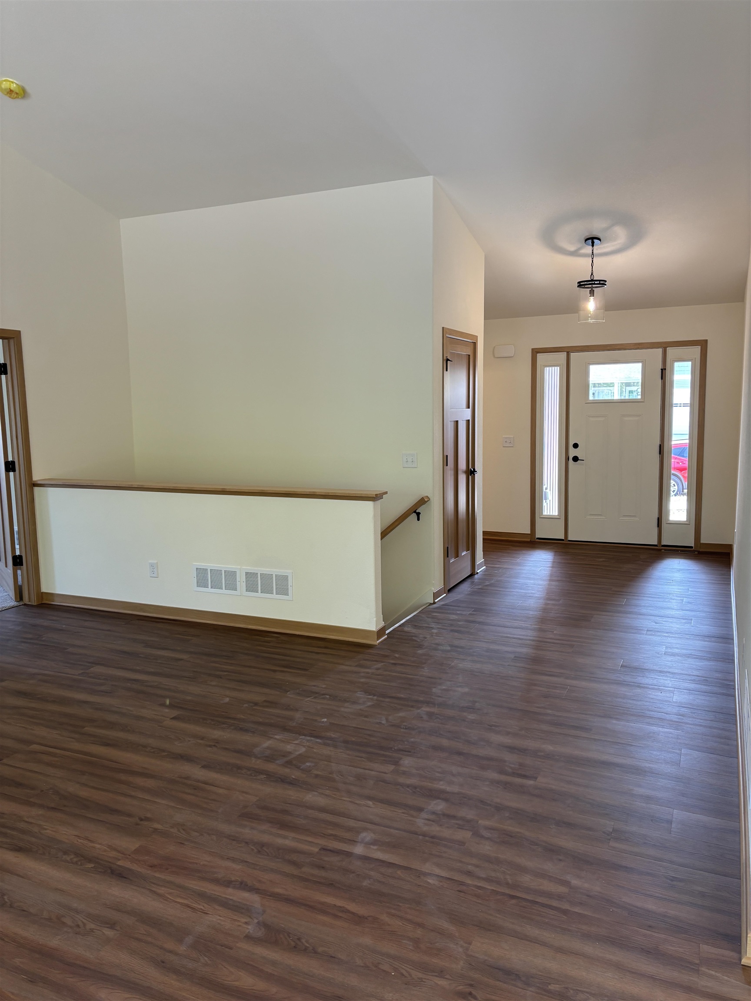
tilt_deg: -5.4
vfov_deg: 67.3
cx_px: 376
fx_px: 752
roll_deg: +1.2
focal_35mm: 26
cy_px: 500
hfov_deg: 53.1
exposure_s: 1/60
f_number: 1.6
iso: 80
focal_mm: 5.96
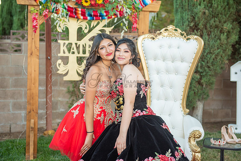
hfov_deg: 35.6
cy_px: 80
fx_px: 375
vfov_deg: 24.2
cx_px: 120
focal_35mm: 56
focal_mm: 56
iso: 400
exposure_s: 1/200
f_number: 3.5
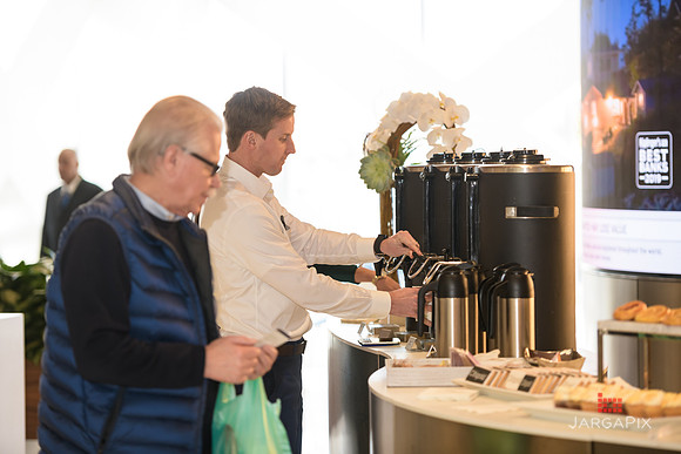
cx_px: 340
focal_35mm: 125
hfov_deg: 16.4
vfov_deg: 11.0
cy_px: 227
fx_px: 2365
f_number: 3.2
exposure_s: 1/125
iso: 400
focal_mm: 125
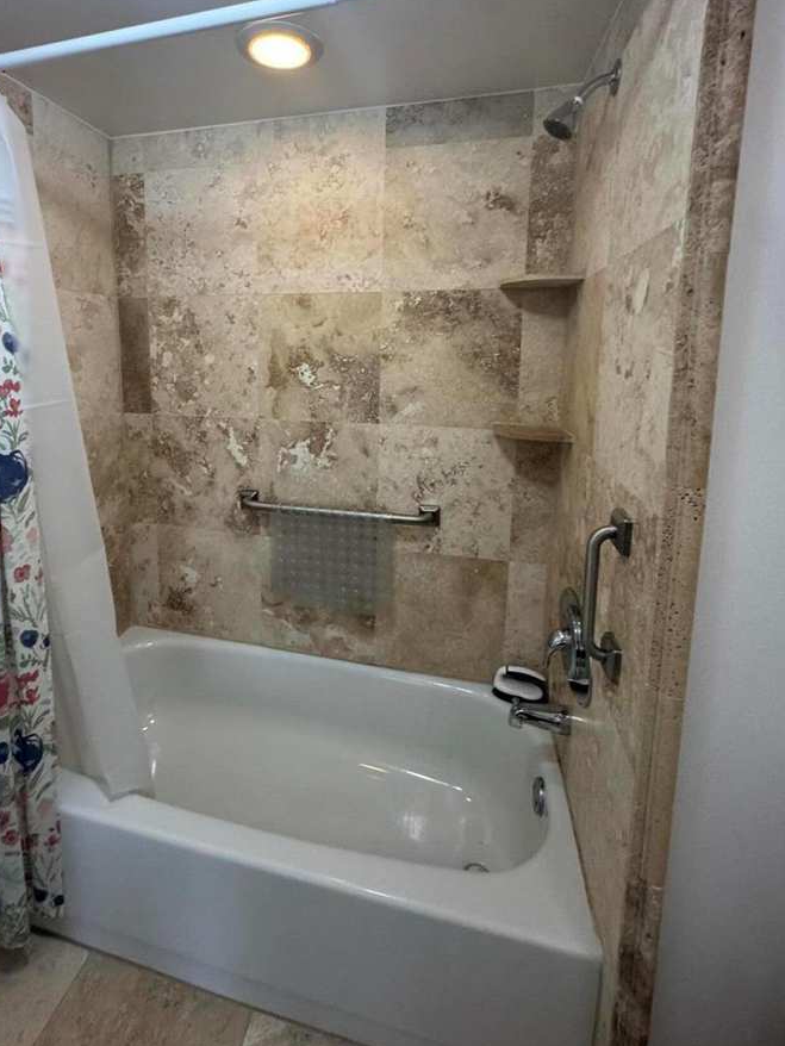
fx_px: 514
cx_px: 329
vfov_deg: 89.8
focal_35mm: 17
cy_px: 417
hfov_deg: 74.2
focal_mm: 2.22
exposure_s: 1/60
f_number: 2.2
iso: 250
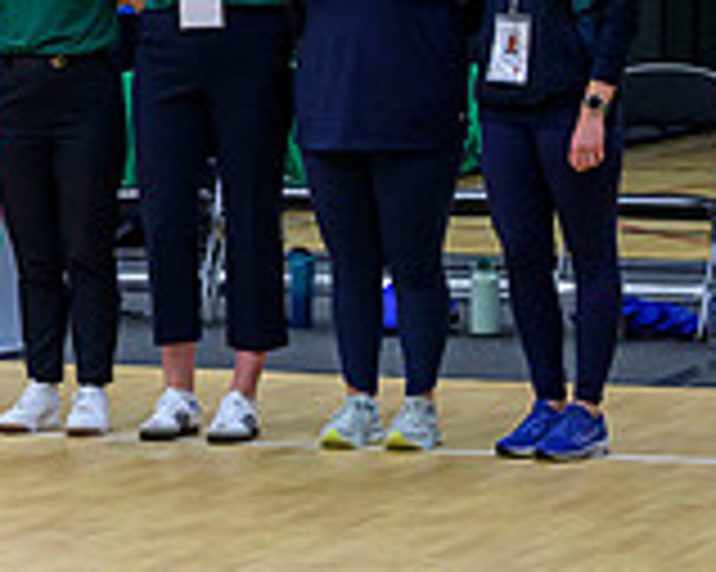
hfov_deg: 7.0
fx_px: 5739
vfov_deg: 5.7
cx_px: -513
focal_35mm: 271
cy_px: 115
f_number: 3.2
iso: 4000
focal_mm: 79
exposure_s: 1/1250
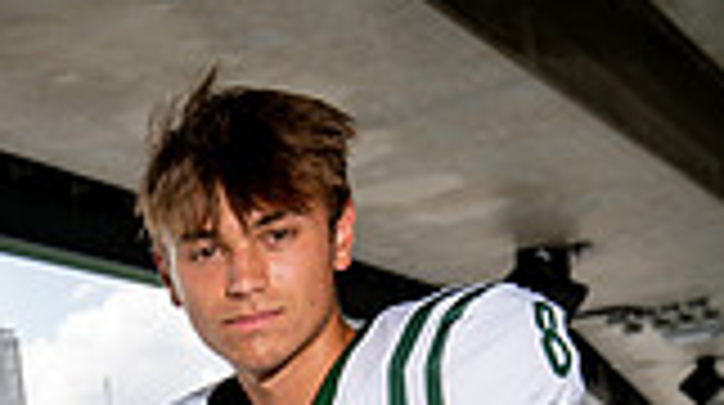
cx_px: 94
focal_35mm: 85
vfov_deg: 11.5
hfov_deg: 24.4
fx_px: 1629
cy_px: 990
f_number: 6.3
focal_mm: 29
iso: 100
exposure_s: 1/250
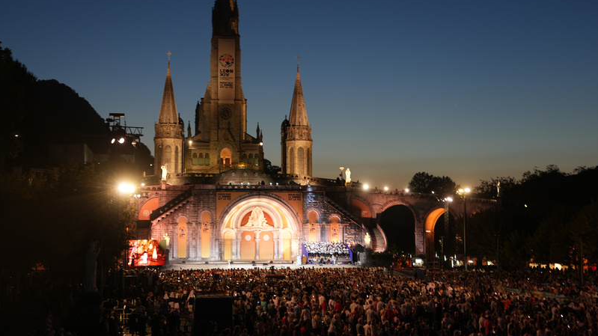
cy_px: 162
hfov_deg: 43.7
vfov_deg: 25.4
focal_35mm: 47
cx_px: 273
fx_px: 745
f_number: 2
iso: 200
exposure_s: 1/13
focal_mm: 35
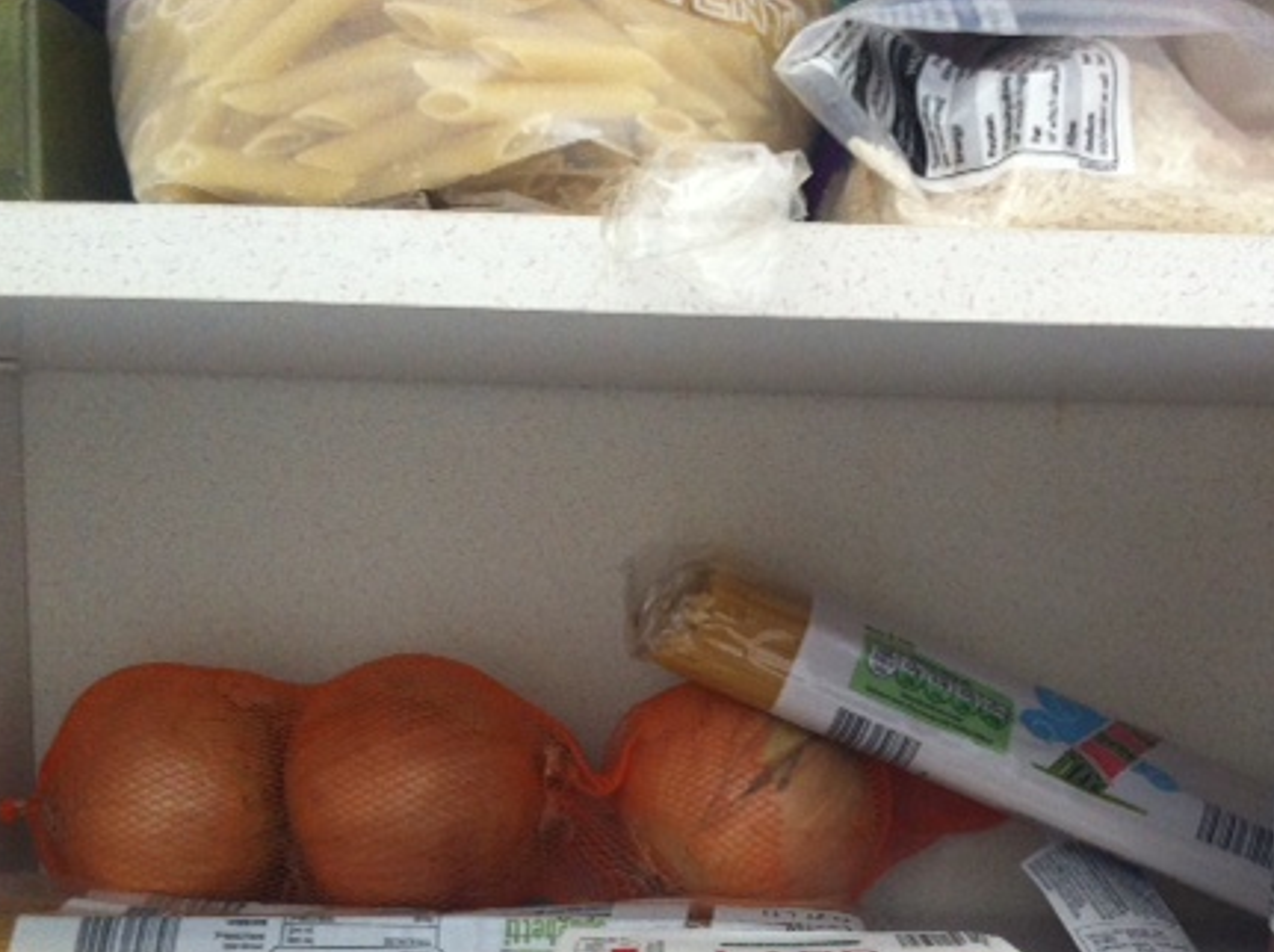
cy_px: 698
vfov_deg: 27.6
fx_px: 1911
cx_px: 804
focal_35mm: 52
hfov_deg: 36.6
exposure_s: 1/15
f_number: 2.8
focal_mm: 3.85
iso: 200
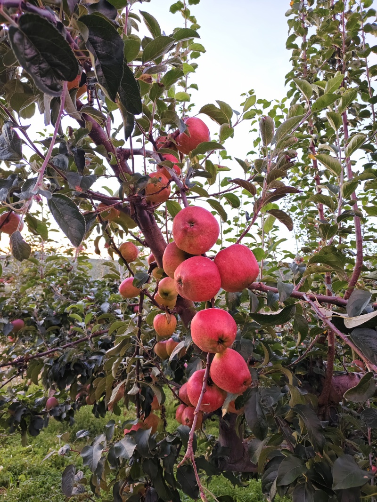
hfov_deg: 58.9
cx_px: 188
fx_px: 334
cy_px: 251
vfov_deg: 73.9
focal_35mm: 23
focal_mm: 5.56
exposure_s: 1/33.3
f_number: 1.88
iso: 660
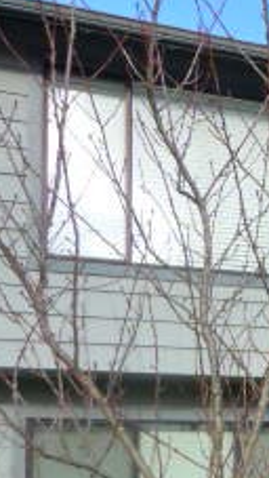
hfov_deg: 12.0
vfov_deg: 24.1
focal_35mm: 86
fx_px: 1089
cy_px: 415
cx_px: 595
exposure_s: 1/500
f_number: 3.3
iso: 160
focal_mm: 4.7
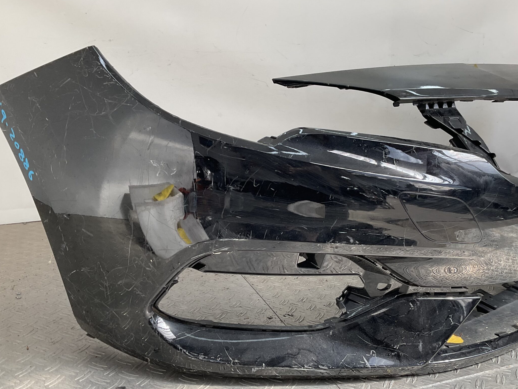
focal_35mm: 36
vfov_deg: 39.5
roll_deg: -5.2
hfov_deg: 51.1
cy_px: 238
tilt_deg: -20.0
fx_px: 539
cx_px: 307
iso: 16
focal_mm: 3
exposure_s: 1/342
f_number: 1.8
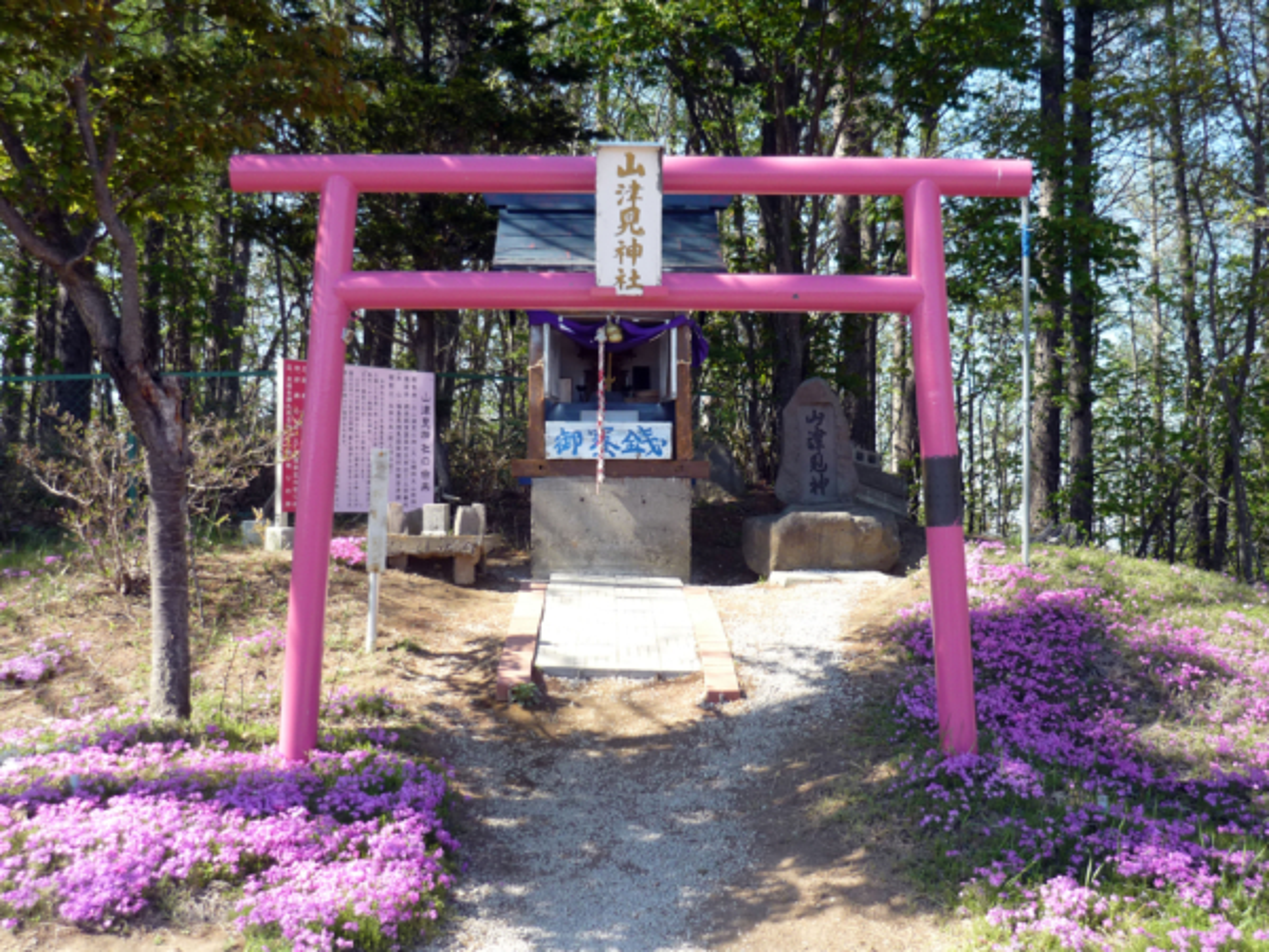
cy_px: 476
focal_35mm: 41
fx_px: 1503
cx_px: 634
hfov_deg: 45.8
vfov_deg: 35.1
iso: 100
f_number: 3
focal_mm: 6.8
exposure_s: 1/320
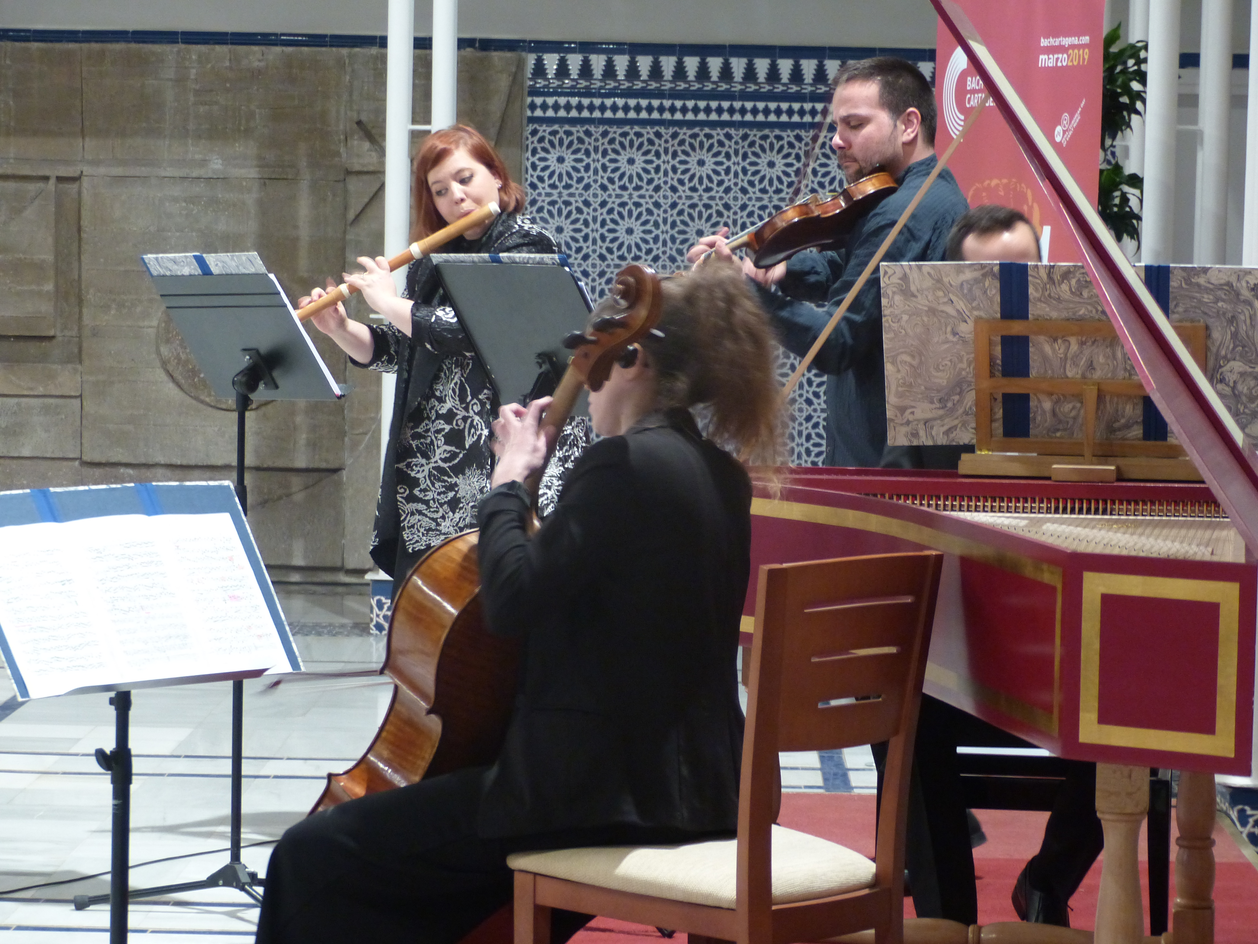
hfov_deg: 17.0
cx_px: 629
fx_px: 4216
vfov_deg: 12.8
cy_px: 472
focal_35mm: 116
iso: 400
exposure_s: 1/10
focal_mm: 20.9
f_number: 2.8
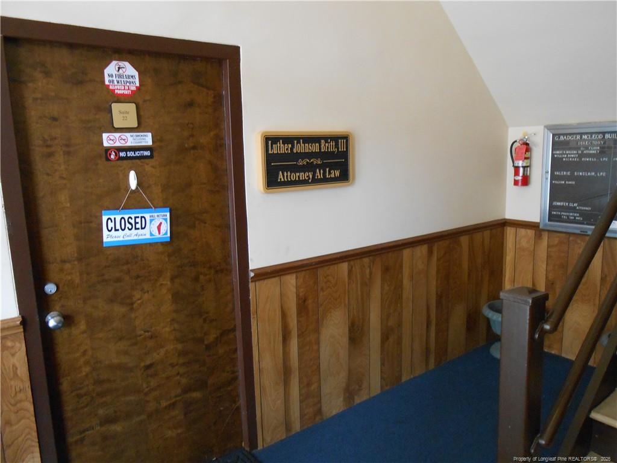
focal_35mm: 26
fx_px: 463
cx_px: 308
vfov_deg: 53.1
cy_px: 232
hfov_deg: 67.3
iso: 400
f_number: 3.5
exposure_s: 1/25
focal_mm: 4.6
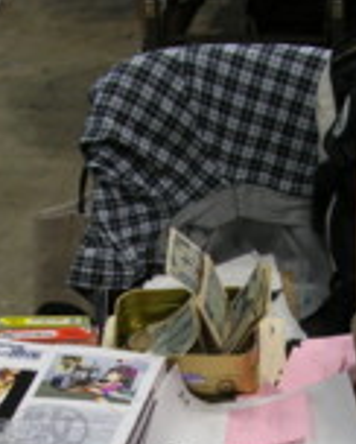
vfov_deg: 18.5
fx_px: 1328
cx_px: 228
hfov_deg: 15.3
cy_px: 437
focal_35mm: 101
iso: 50
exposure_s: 1/11
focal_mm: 5.8
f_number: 2.8
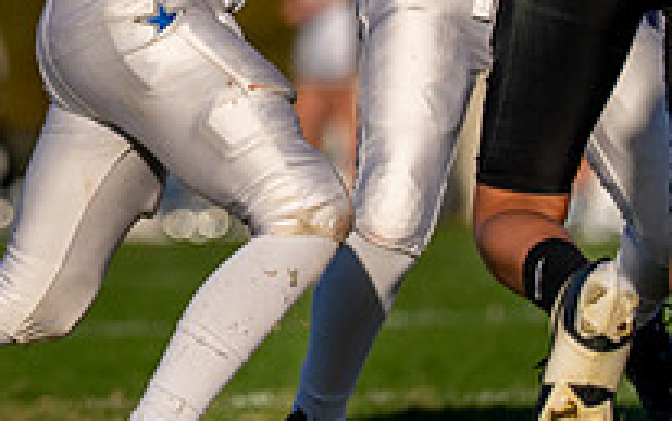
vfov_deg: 1.2
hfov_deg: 1.9
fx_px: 20322
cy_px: -135
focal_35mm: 1109
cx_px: -31
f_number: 2.8
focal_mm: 200
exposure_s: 1/5000
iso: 200
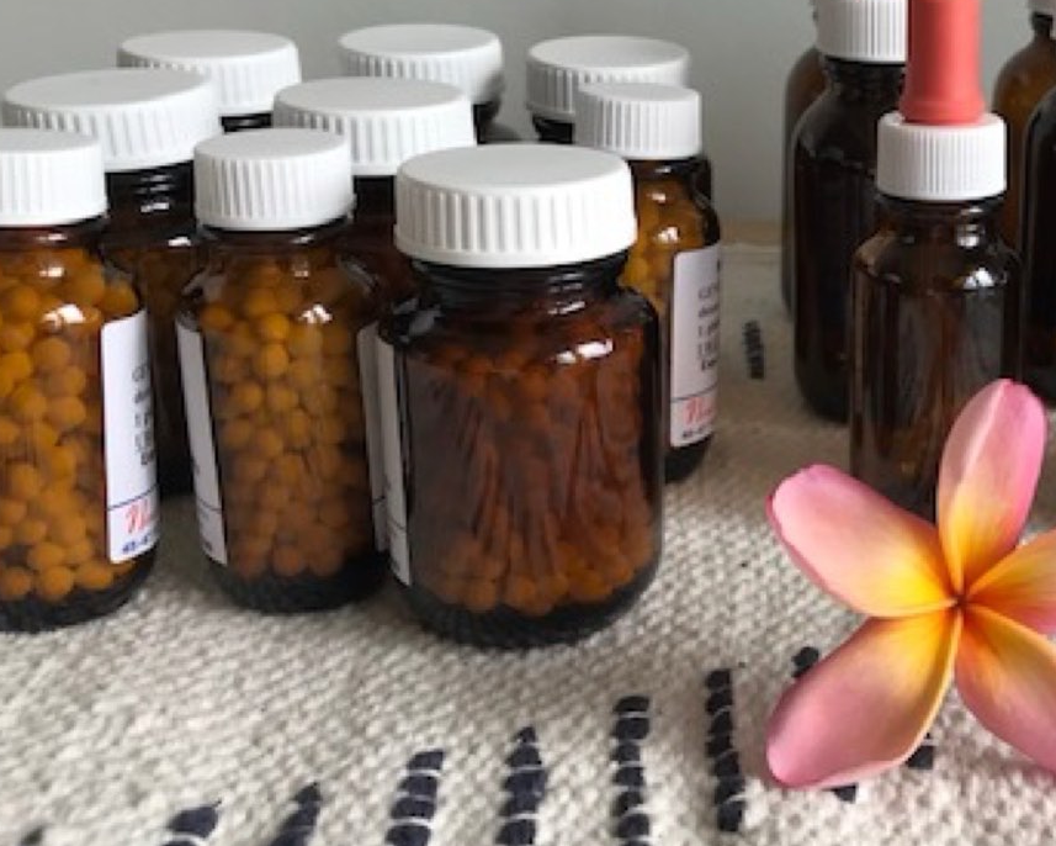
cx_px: 939
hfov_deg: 34.7
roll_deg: -1.4
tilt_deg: -14.8
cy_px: 348
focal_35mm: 51
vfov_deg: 29.6
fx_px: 1594
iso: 32
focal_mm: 3.99
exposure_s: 1/90
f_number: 1.8
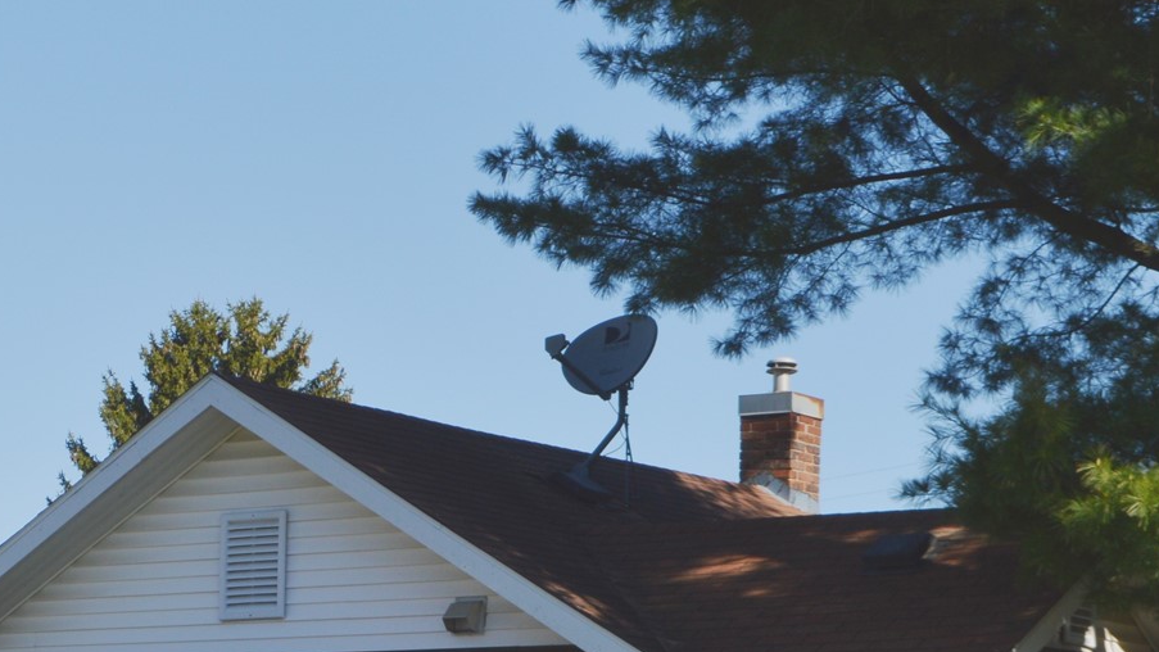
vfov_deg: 10.0
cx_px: 167
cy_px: 599
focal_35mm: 121
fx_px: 3719
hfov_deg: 17.5
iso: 100
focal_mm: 32
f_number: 10
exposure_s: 1/200
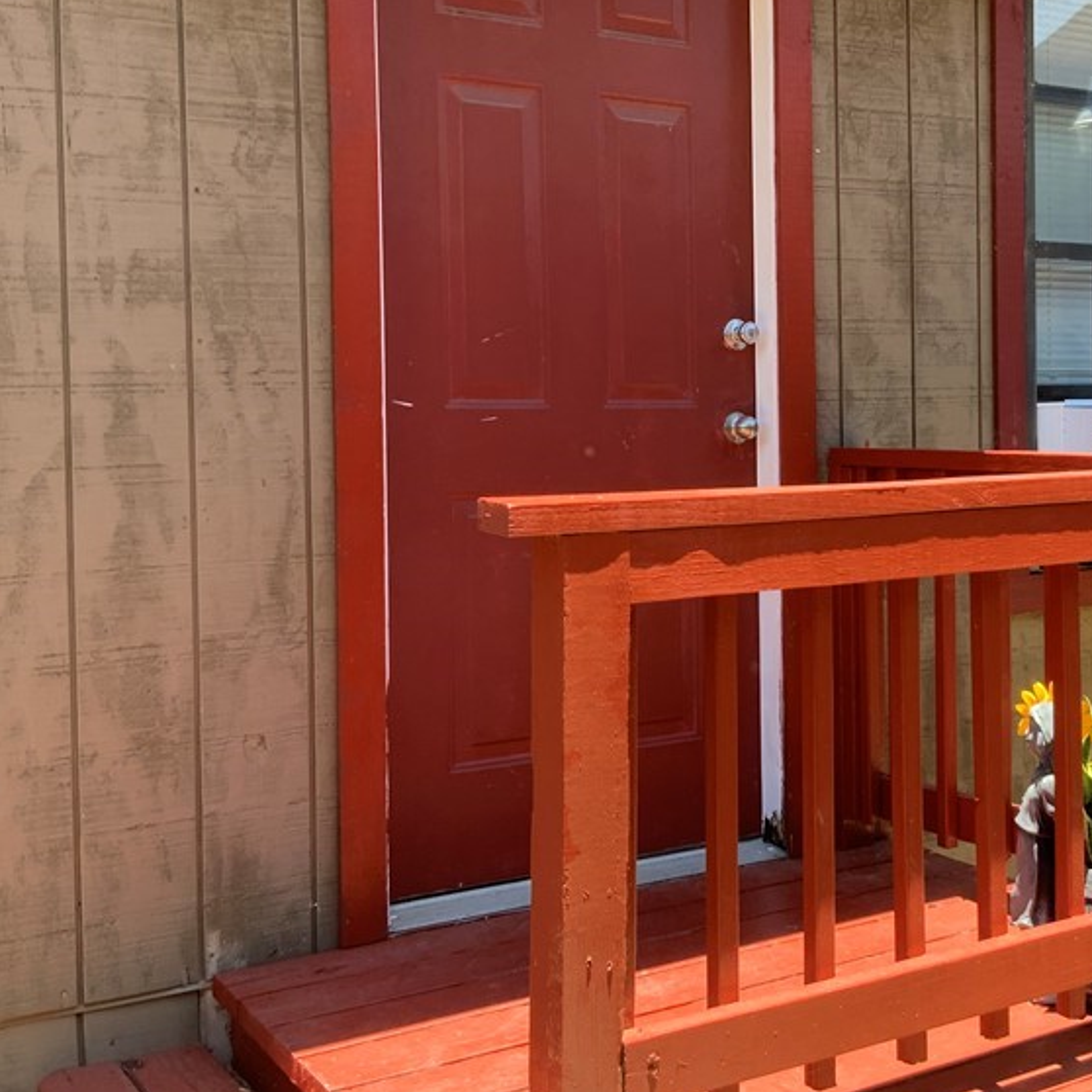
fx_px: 1677
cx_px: 714
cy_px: 460
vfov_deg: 36.0
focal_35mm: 47
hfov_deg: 35.8
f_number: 1.8
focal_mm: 3
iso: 16
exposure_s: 1/154
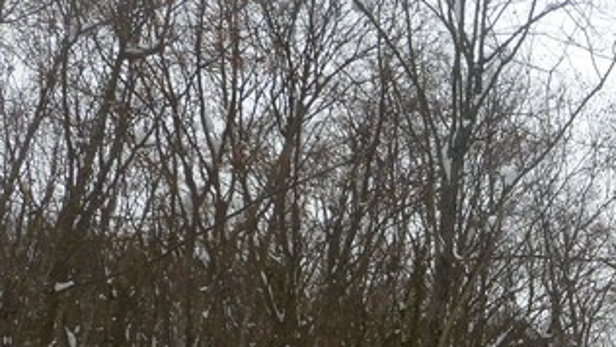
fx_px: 1144
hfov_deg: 27.5
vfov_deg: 16.3
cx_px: 680
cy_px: 455
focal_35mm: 70
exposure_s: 1/160
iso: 80
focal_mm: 4.7
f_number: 4
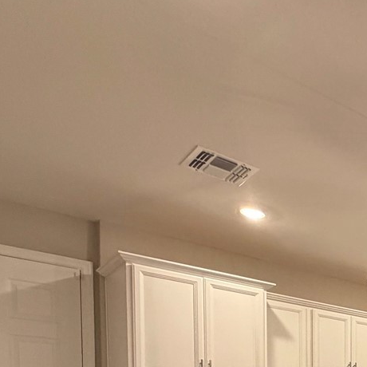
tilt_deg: -1.7
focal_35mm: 43
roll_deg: -0.2
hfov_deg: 27.4
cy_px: 450
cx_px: 547
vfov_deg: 32.0
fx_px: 516
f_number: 2.2
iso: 320
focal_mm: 2.22
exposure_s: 1/120
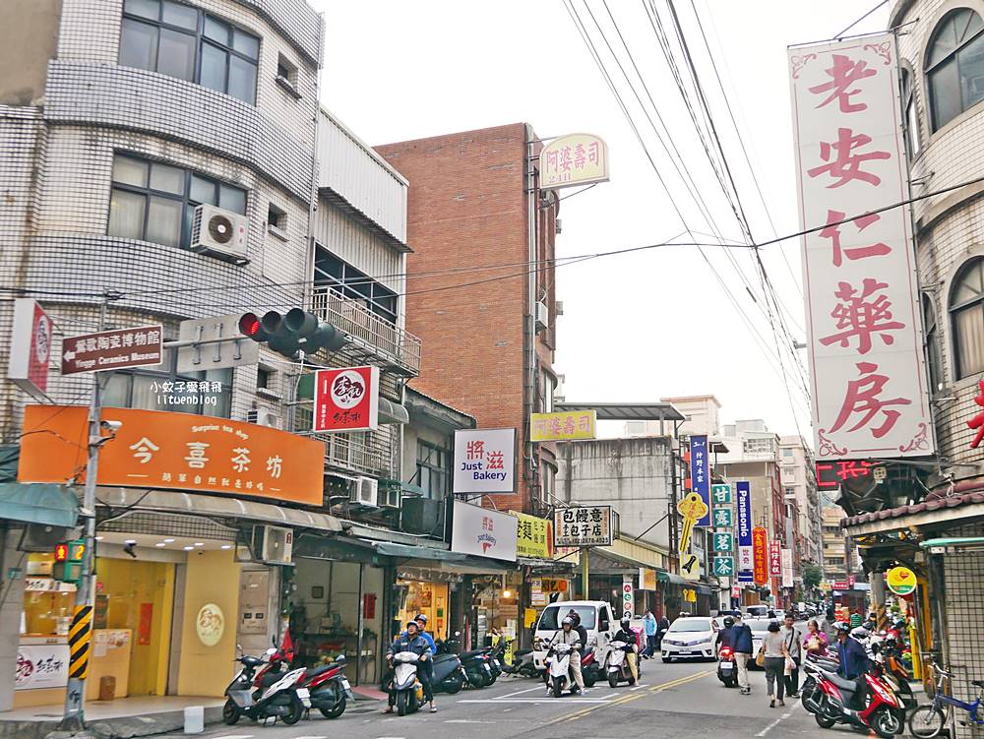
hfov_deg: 49.0
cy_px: 370
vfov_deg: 37.8
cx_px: 492
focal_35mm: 38
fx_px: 1081
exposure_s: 1/320
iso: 200
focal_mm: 19
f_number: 4.3
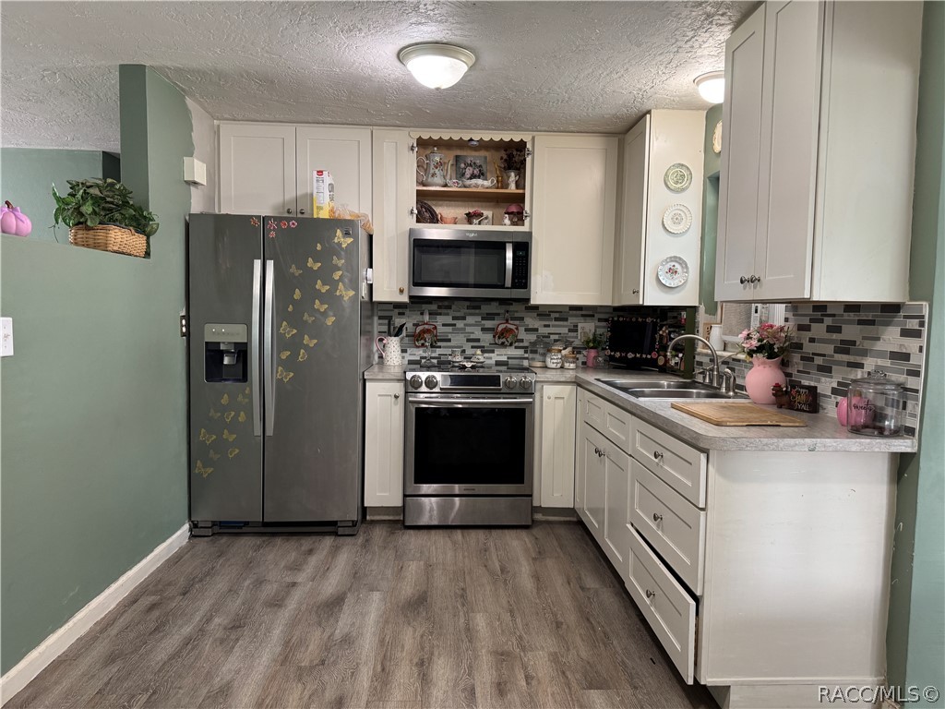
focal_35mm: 24
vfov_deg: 56.8
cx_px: 472
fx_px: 655
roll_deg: -1.2
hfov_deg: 71.6
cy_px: 354
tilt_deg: -5.8
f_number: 1.78
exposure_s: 1/60
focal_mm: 6.76
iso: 250
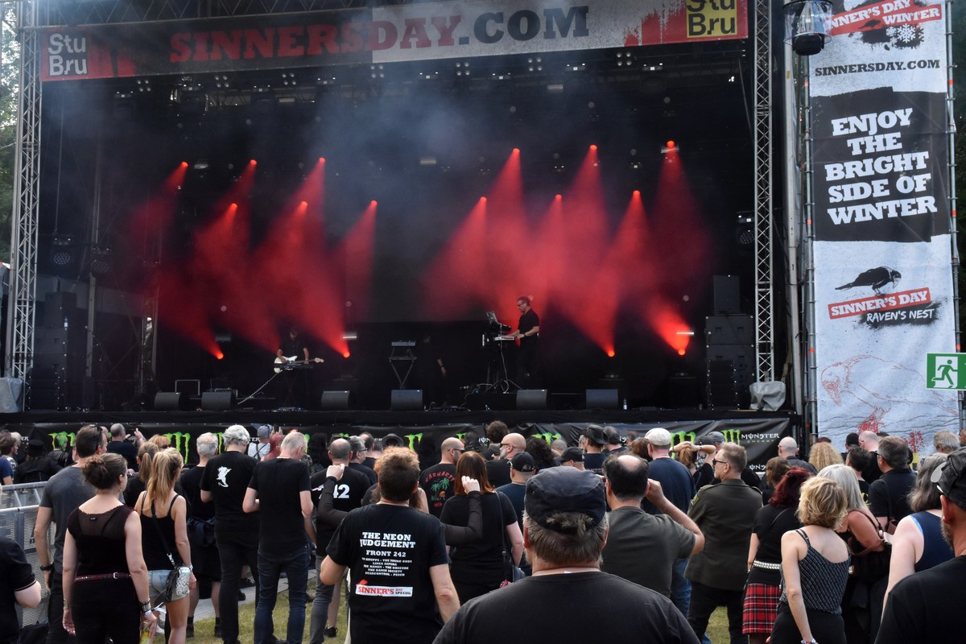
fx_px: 1288
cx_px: 483
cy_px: 322
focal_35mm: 48
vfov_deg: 28.1
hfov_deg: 41.1
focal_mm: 32
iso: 1250
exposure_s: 1/400
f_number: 10
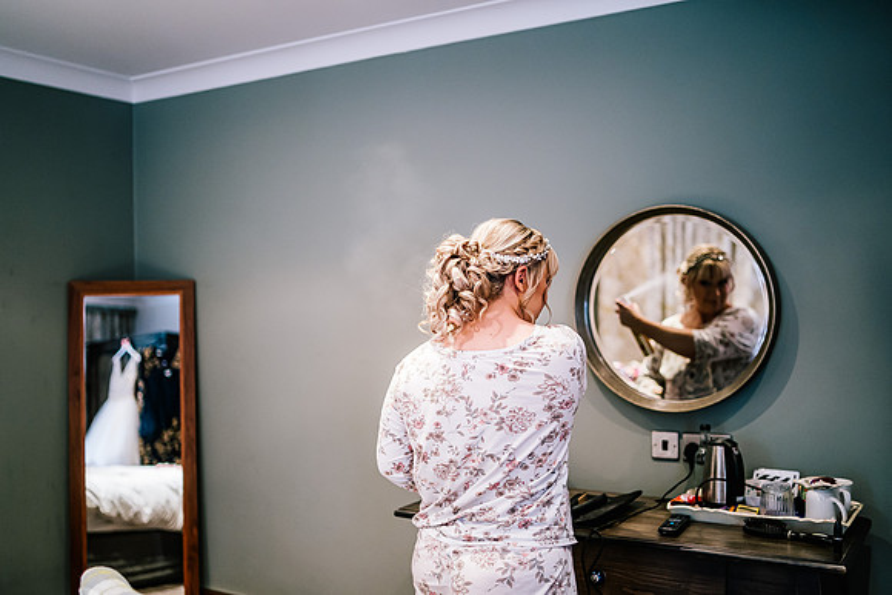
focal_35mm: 38
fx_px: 933
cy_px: 312
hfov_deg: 51.1
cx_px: 424
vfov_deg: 35.4
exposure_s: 1/250
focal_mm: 35
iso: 1600
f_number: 1.4
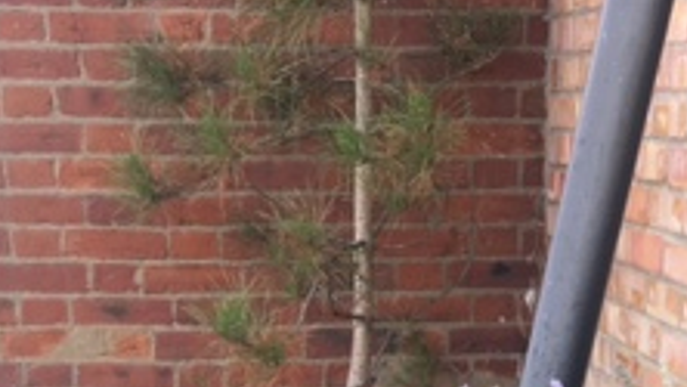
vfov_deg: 12.1
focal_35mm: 91
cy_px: 731
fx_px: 1658
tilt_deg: -19.2
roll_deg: -1.6
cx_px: 427
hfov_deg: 23.4
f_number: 2.2
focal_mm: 4.15
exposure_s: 1/138
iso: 25
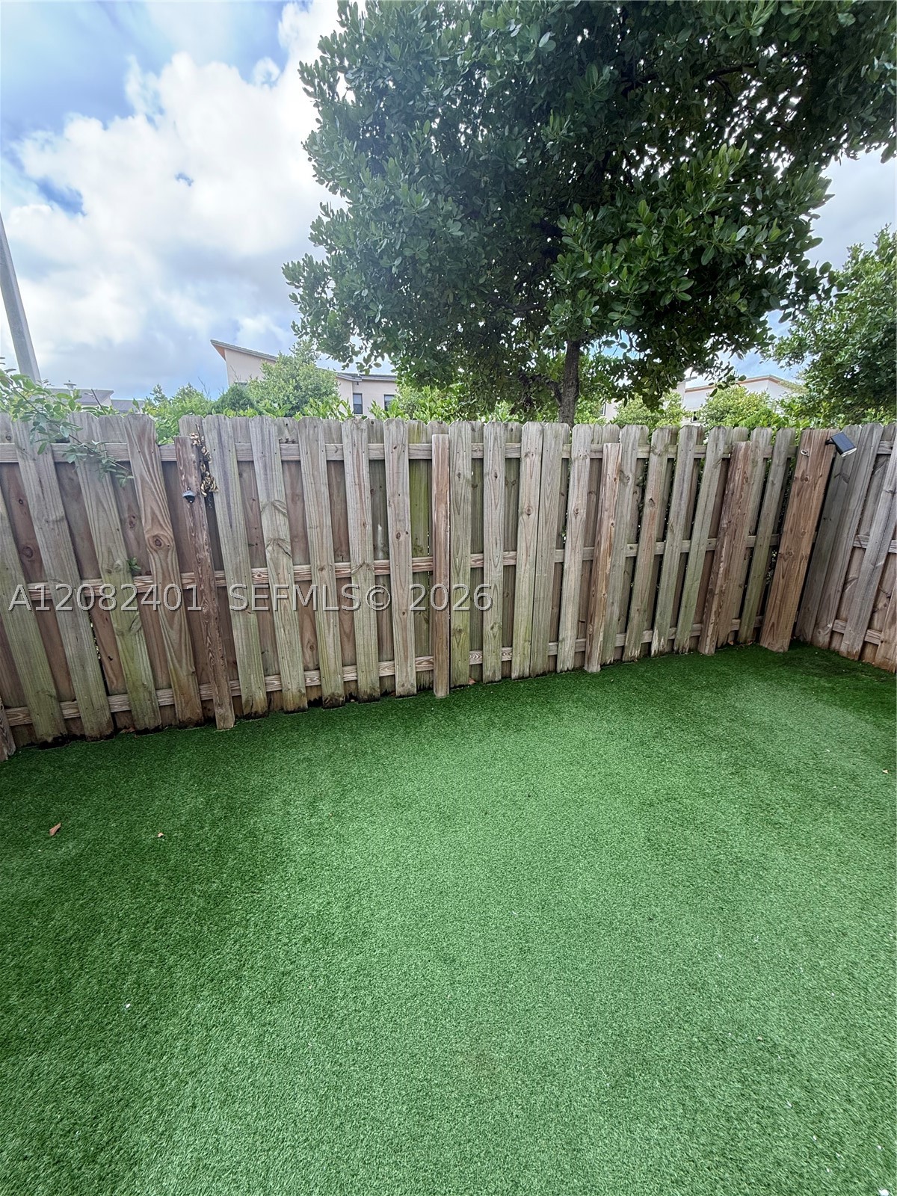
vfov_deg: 102.1
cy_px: 598
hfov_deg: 85.7
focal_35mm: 14
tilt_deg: -16.0
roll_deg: +0.4
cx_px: 448
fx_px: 484
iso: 64
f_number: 2.2
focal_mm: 2.22
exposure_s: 1/174
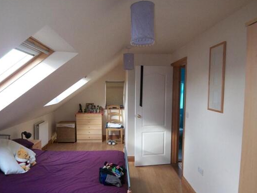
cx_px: 116
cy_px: 102
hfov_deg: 67.1
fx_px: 193
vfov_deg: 53.0
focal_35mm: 26
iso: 125
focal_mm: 3.8
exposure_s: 1/30
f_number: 2.8
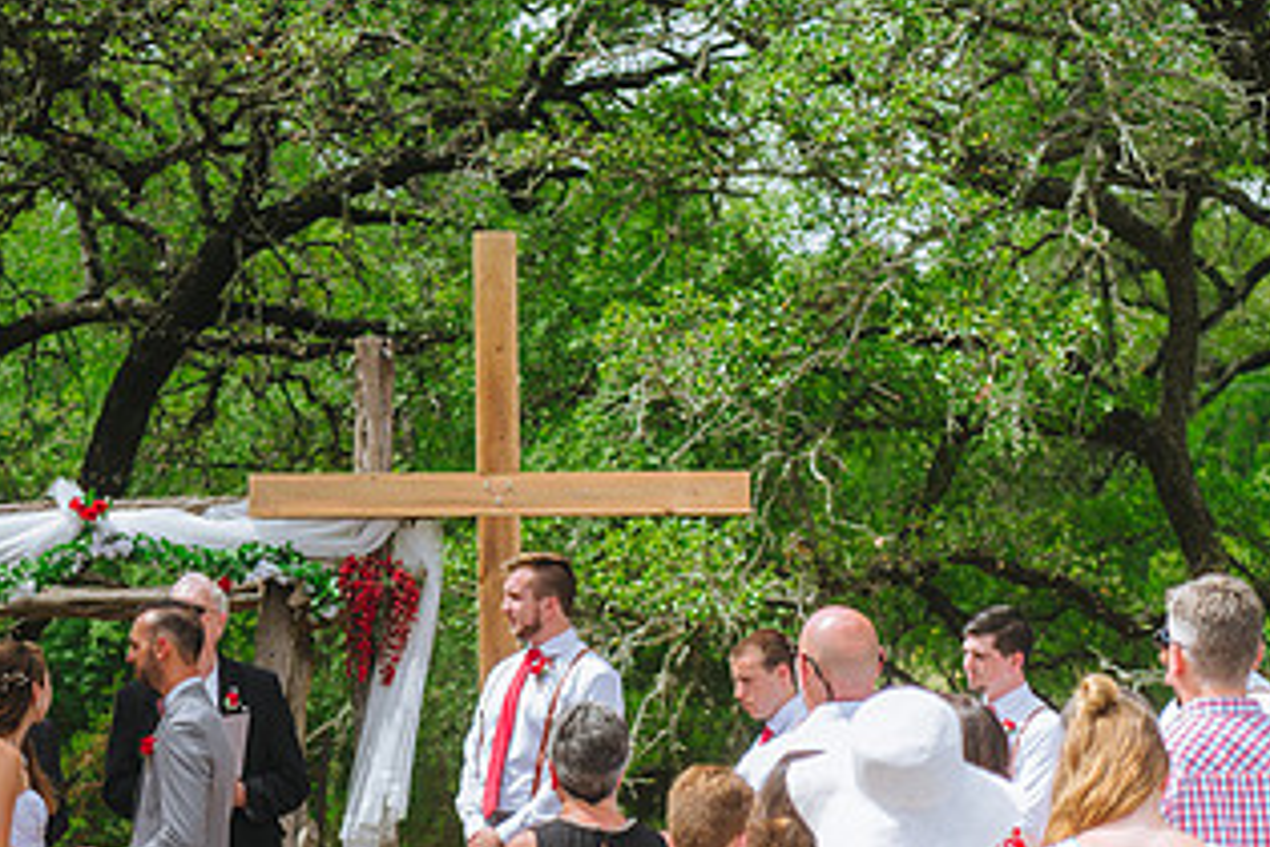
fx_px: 4550
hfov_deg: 15.7
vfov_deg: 10.6
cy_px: 668
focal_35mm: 129
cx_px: 121
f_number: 2.8
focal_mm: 70
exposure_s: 1/800
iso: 125
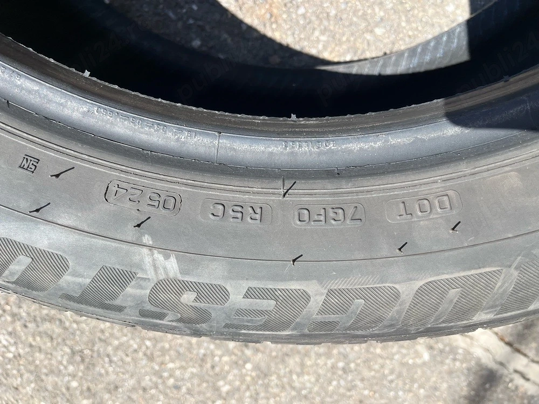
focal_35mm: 26
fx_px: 405
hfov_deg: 67.3
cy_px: 202
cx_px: 270
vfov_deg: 53.1
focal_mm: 5.1
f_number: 1.6
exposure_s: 1/1372
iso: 50
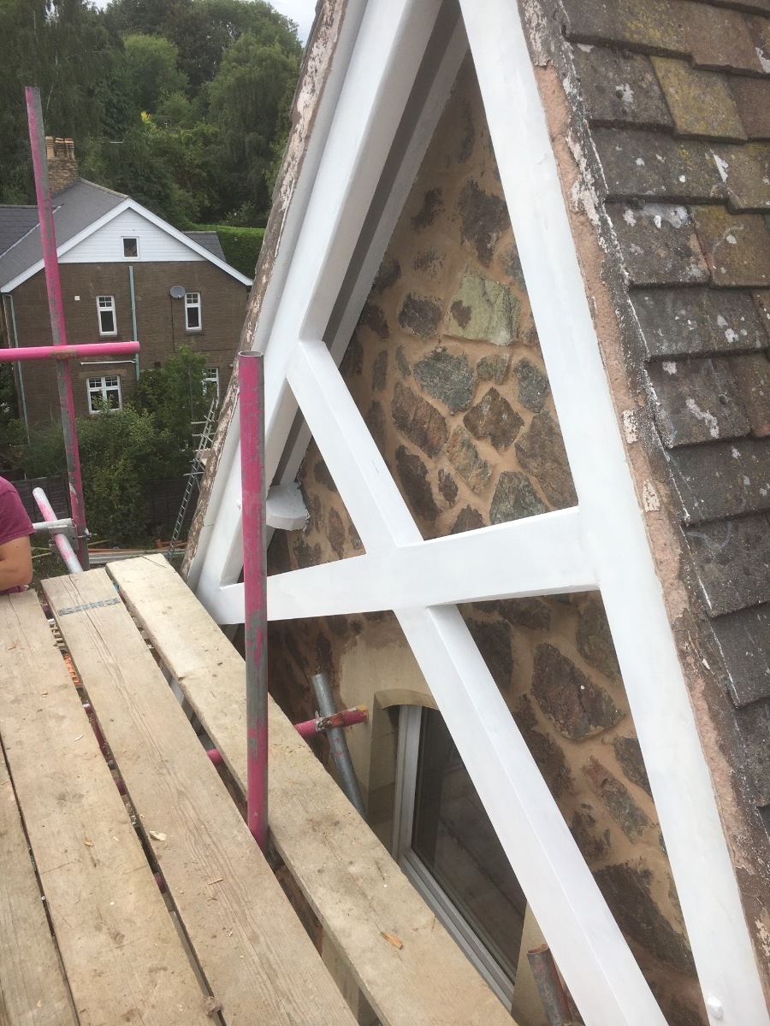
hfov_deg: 48.2
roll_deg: -3.3
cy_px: 513
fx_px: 860
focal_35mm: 29
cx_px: 385
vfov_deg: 61.7
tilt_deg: -23.3
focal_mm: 4.15
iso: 25
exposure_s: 1/663
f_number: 2.2
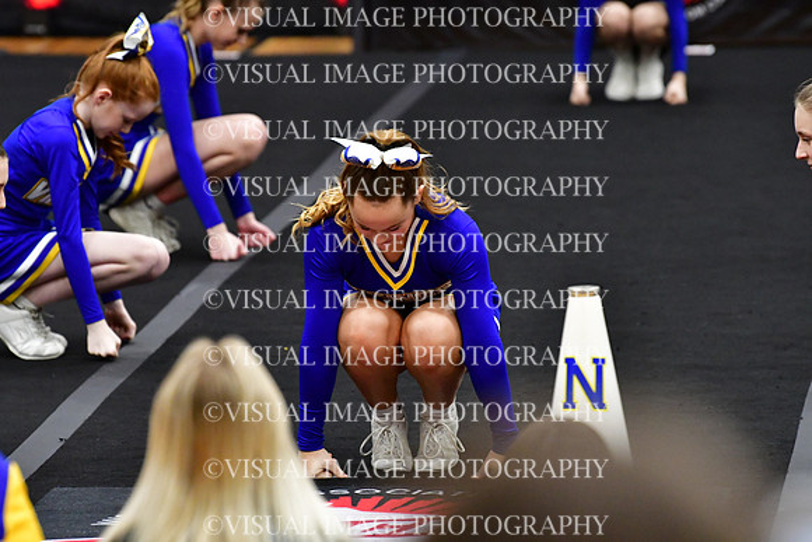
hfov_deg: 7.4
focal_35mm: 277
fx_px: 6249
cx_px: 406
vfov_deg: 5.0
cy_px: 271
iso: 5000
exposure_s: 1/500
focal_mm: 185
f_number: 3.5
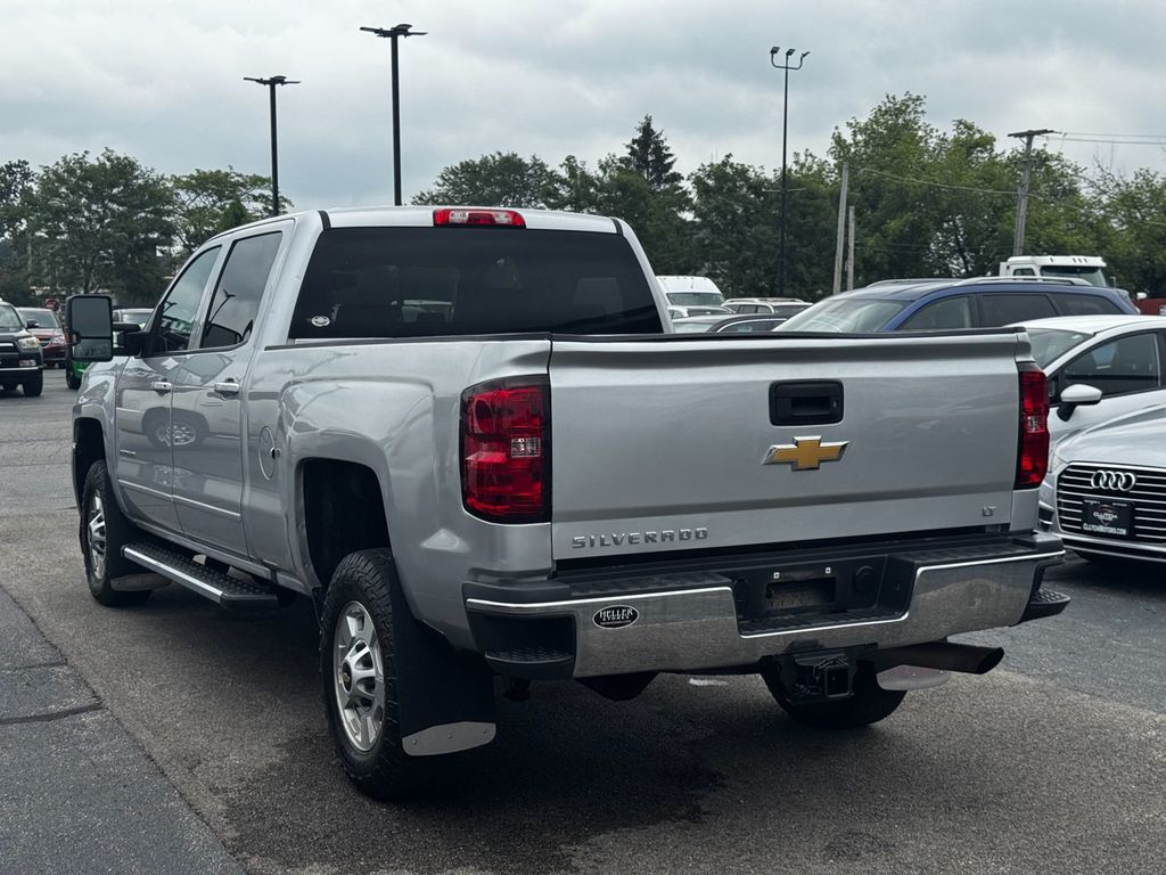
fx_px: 1617
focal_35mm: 48
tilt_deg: -4.9
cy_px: 438
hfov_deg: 39.7
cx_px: 583
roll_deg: -0.2
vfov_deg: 30.3
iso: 64
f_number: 1.78
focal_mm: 6.76
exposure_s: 1/3096
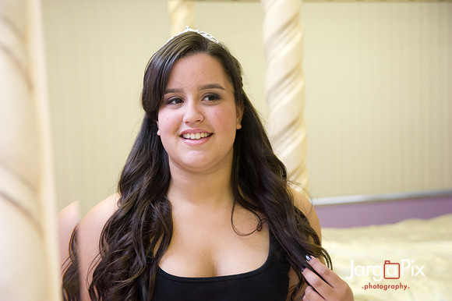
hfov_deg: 33.4
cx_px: 226
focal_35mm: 60
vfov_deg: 22.6
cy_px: 150
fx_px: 753
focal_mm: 60
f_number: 4
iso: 1600
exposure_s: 1/125
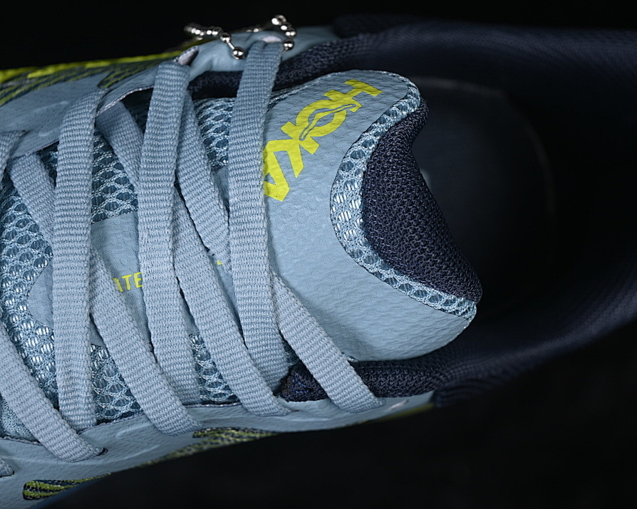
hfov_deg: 22.5
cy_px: 254
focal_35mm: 85
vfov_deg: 18.1
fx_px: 1602
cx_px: 287
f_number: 7.1
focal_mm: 50
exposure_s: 1/80
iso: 160
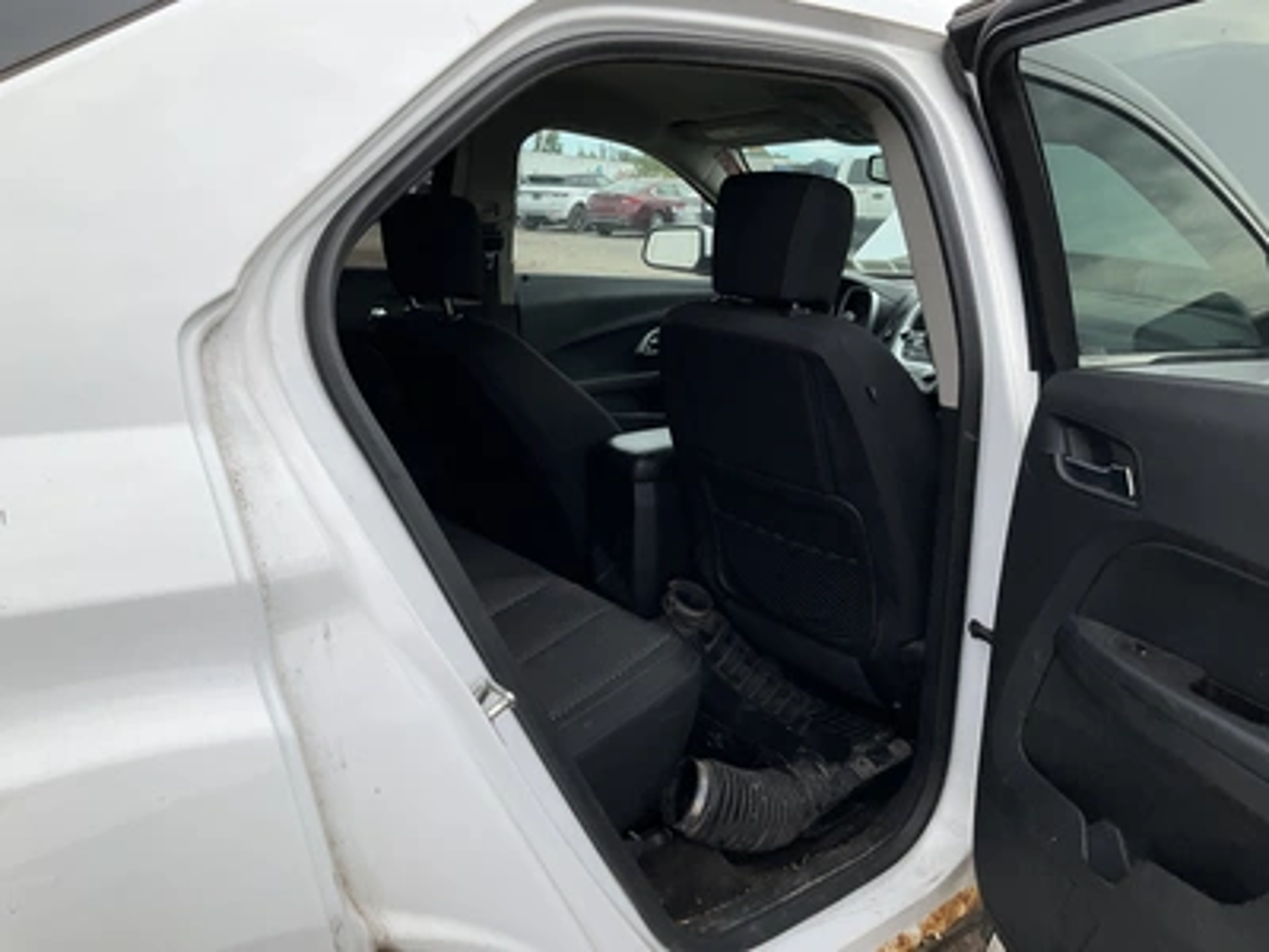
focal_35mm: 29
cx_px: 634
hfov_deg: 61.7
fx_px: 1063
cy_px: 476
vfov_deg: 48.2
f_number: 1.8
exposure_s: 1/1035
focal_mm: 3
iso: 25
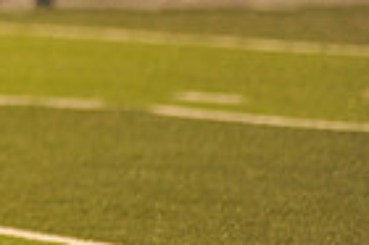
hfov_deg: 2.5
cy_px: 8
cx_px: -364
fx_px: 8477
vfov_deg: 1.7
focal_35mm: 828
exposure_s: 1/200
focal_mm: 200
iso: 2000
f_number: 3.2
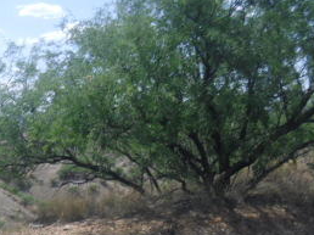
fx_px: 607
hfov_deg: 28.9
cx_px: 131
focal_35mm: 67
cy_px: 192
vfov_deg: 21.6
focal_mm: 4.9
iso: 64
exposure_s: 1/100
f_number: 8
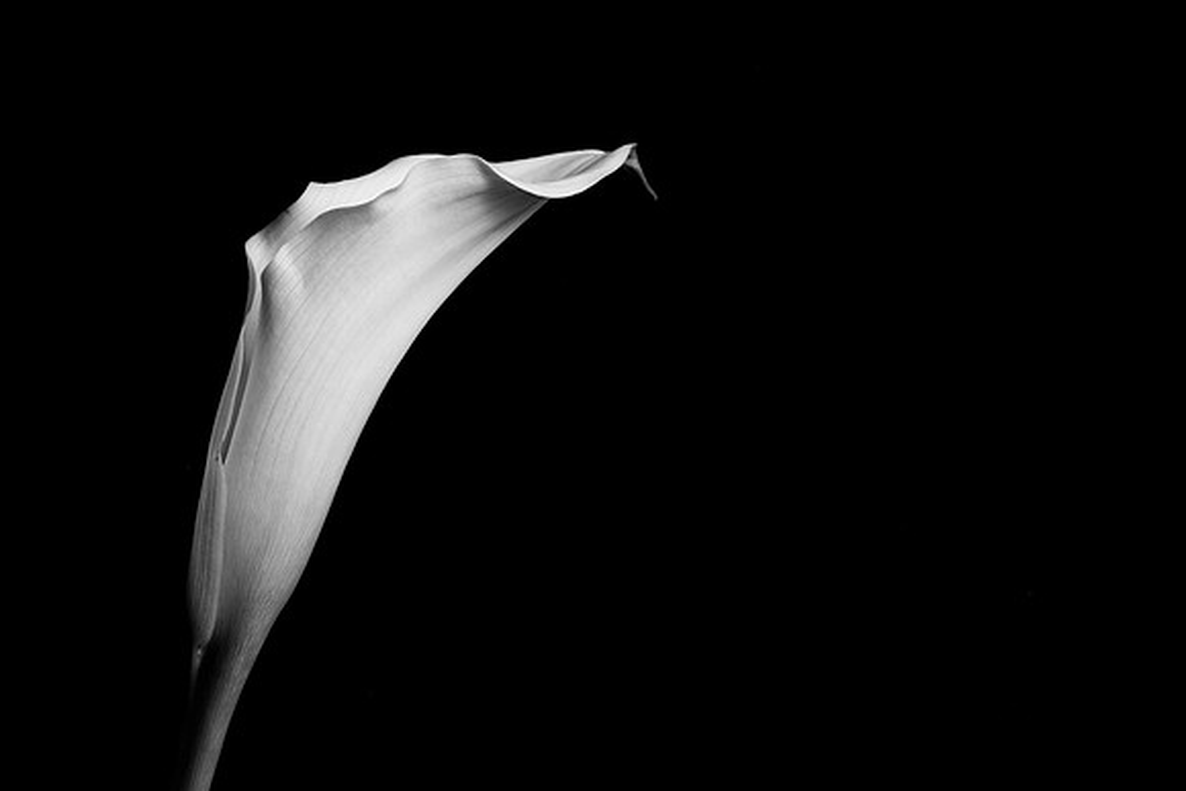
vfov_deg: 15.2
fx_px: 2966
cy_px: 396
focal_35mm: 90
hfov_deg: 22.6
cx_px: 593
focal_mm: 60
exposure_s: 1/4
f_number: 11
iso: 200
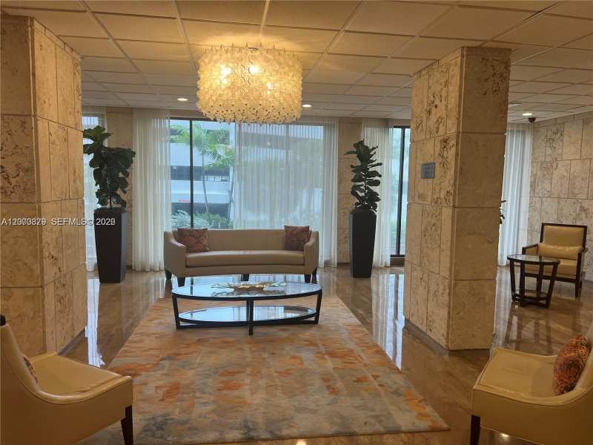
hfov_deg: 67.3
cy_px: 222
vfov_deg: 53.1
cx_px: 296
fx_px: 445
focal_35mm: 26
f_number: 1.5
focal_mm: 5.7
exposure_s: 1/127
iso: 64
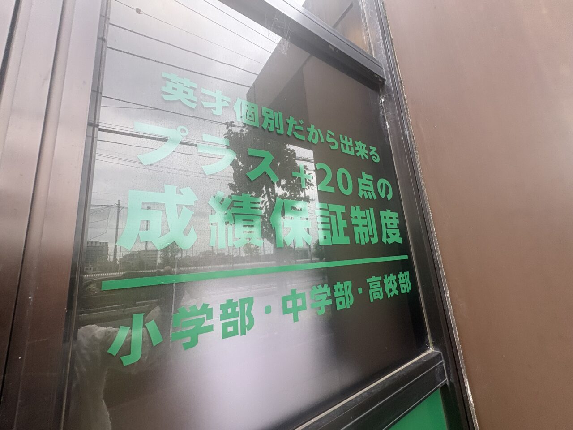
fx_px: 232
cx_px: 286
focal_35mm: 14
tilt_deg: +13.8
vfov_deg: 85.7
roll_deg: +5.0
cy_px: 215
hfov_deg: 102.1
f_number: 2.2
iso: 64
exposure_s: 1/99
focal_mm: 2.22
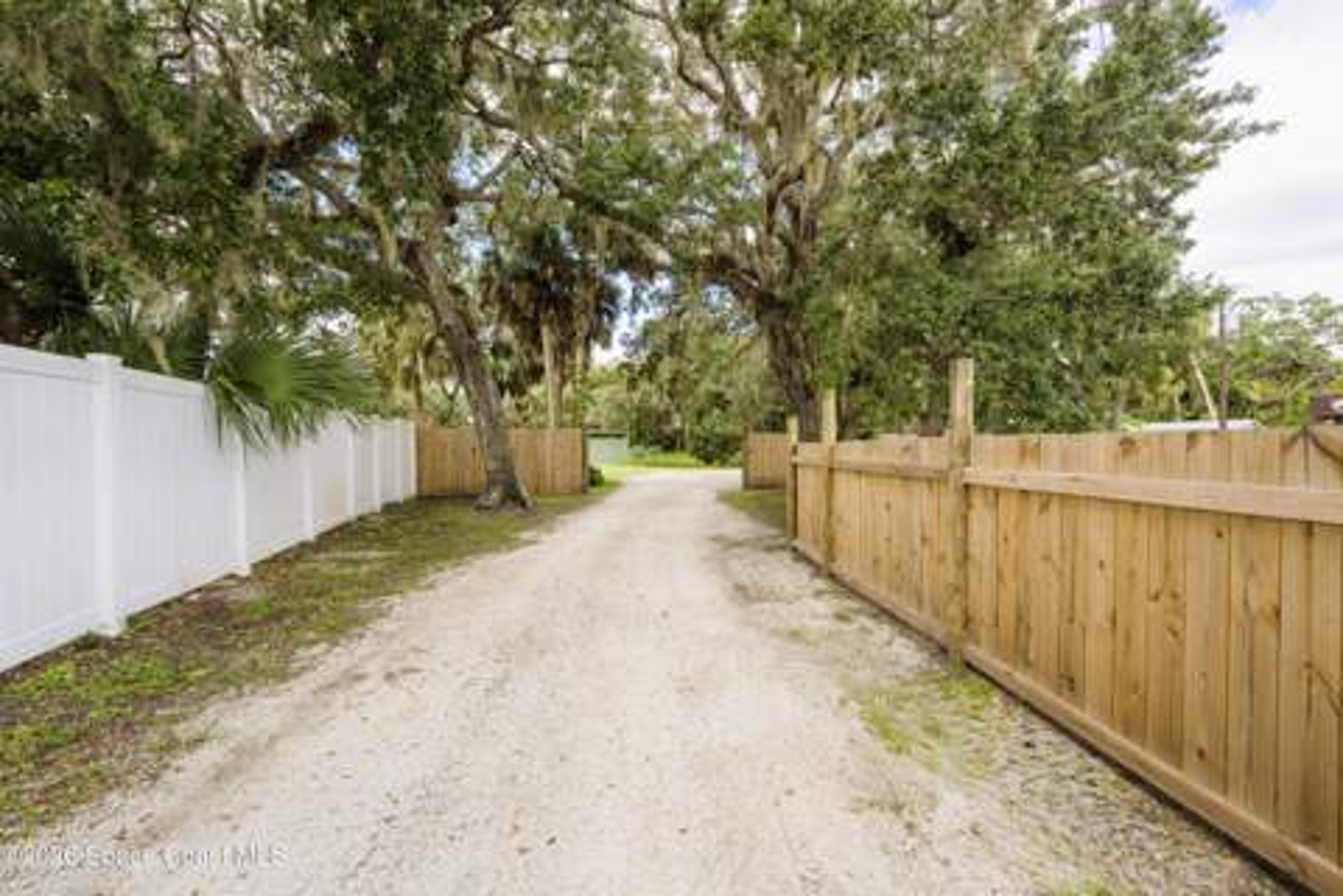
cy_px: 448
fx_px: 522
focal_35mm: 14
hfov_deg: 104.3
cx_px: 672
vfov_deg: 81.2
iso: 100
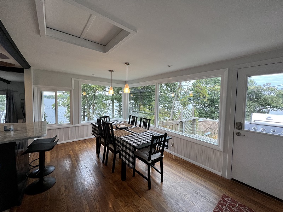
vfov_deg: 89.9
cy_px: 106
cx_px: 142
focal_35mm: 13
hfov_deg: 106.2
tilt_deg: -4.3
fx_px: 106
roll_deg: -1.1
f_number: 1.8
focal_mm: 1.57
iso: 100
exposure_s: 1/120
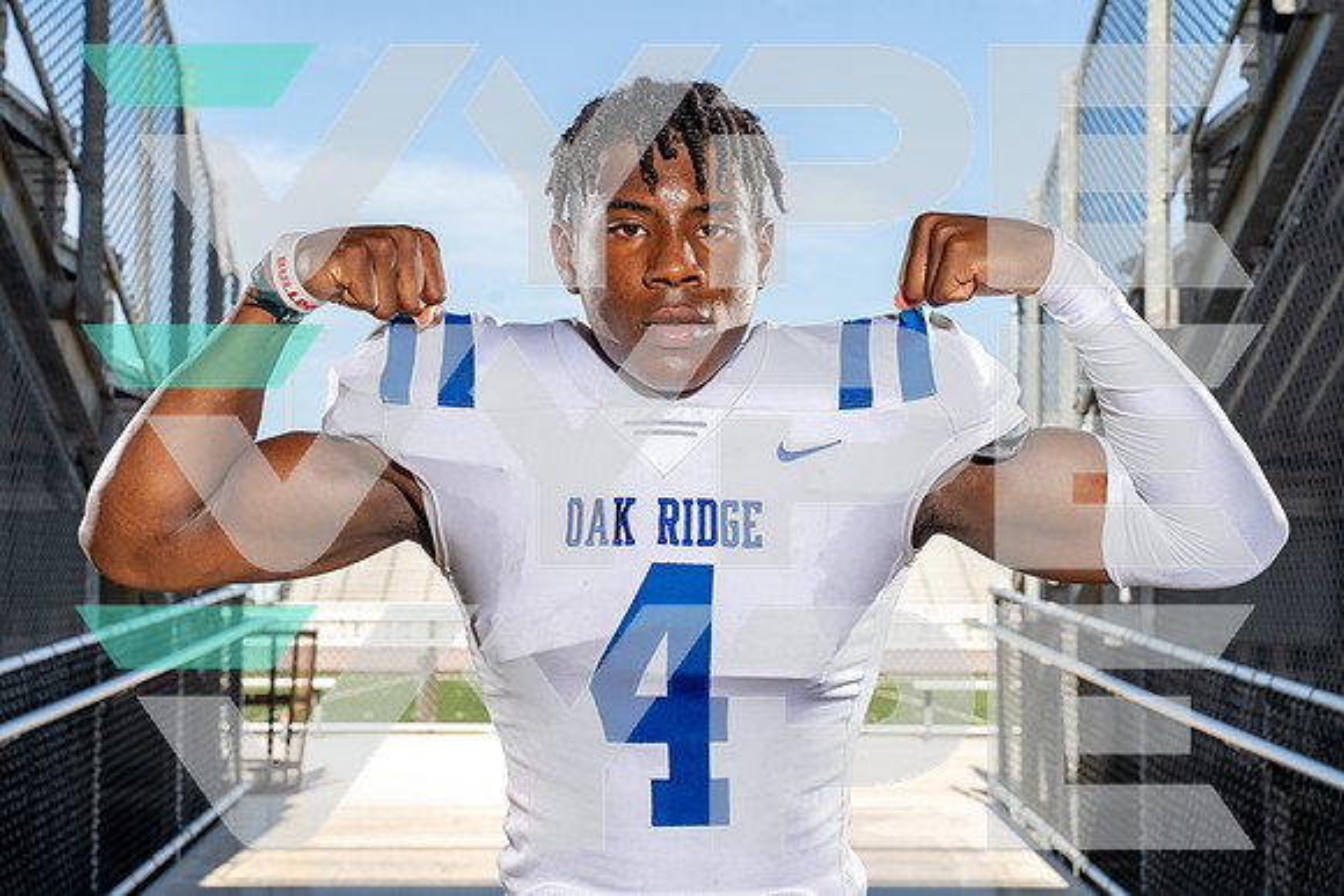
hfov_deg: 32.9
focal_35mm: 61
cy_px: 448
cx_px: 672
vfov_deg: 22.3
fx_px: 2278
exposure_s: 1/250
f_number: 8
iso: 160
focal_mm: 61
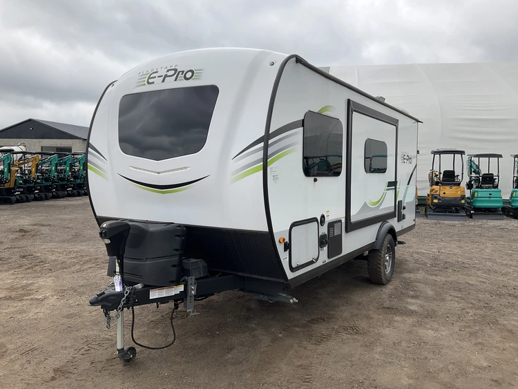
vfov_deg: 48.3
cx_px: 259
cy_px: 194
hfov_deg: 61.6
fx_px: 434
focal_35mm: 29
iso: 25
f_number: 1.8
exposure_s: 1/912
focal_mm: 3
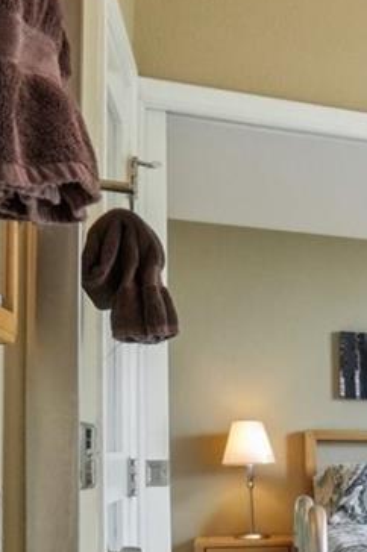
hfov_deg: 12.2
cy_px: 472
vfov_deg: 29.6
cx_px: 1039
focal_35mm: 66
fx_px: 1011
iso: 400
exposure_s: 1/60
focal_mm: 10
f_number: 8
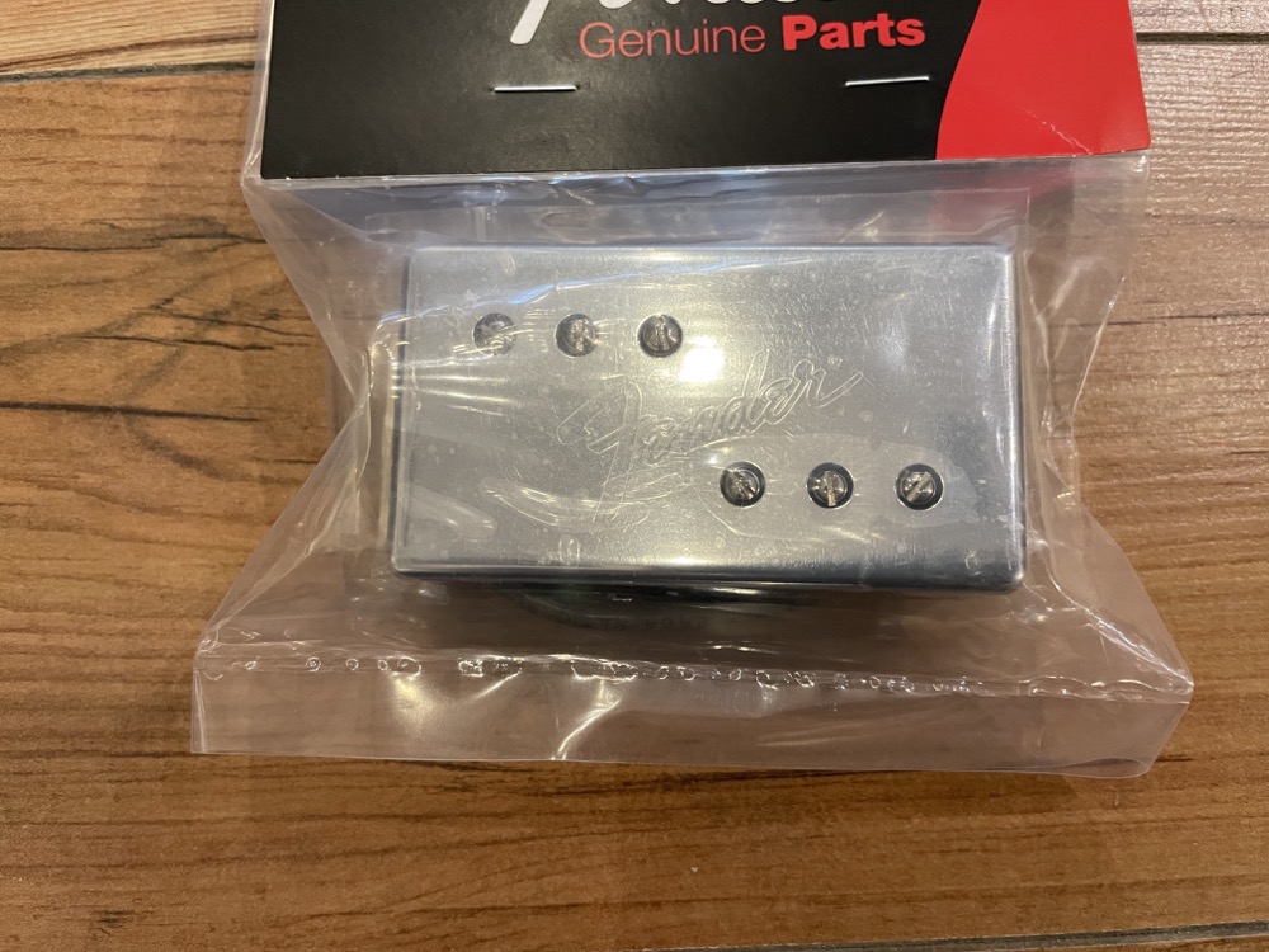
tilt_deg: -84.8
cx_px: 634
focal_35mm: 26
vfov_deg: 53.1
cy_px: 476
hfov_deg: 67.3
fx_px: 953
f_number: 1.6
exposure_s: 1/60
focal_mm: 4.2
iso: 400
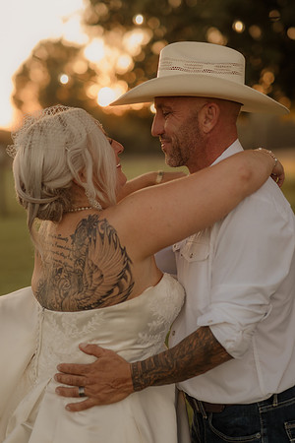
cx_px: 148
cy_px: 222
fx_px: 922
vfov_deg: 27.0
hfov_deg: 18.2
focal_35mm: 75
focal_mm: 50
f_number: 2.8
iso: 200
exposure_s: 1/400
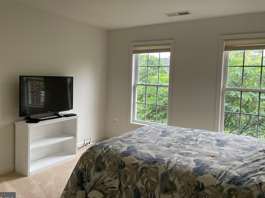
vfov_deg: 48.2
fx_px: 222
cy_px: 93
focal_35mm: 29
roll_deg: -1.9
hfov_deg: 61.6
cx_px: 127
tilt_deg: -3.3
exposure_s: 1/115
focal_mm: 4.2
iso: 125
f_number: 1.6
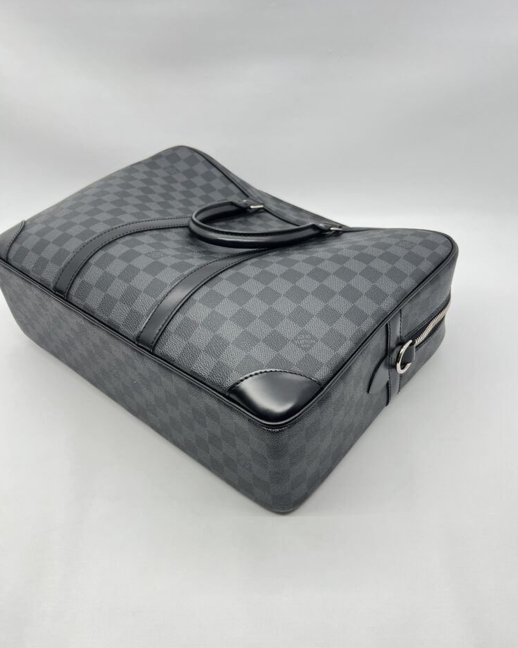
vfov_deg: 62.1
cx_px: 265
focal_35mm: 28
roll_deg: +1.3
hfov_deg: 51.5
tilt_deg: -39.1
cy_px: 350
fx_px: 537
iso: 40
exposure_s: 1/100
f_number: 1.5
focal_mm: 5.7
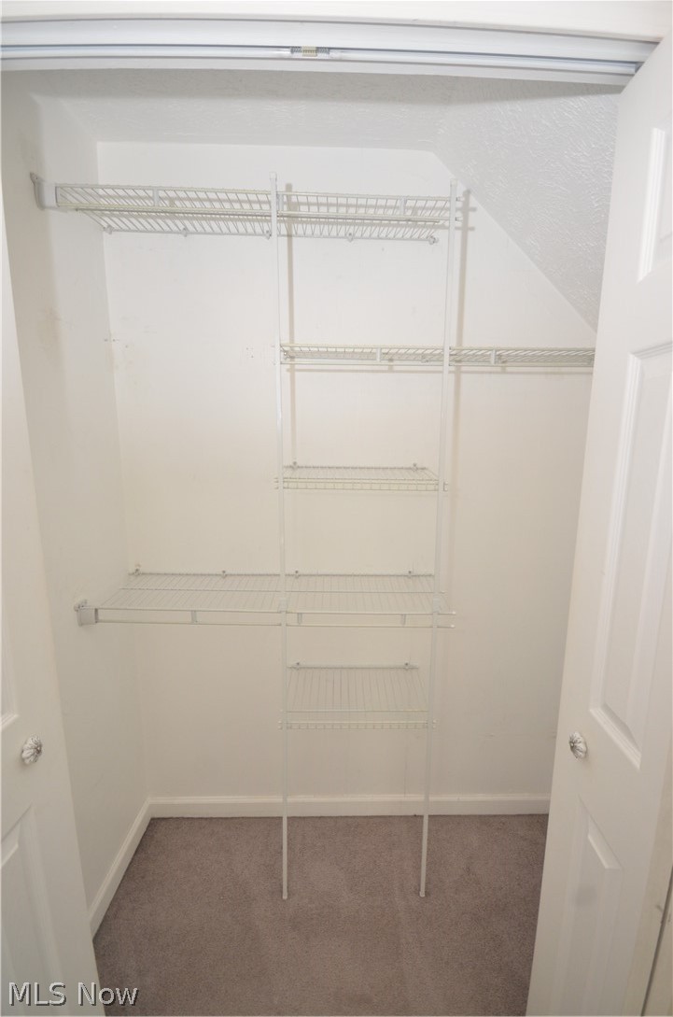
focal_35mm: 15
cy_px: 508
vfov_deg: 100.5
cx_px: 336
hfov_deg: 77.1
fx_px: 423
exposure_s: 1/60
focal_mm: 10
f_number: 4
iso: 800
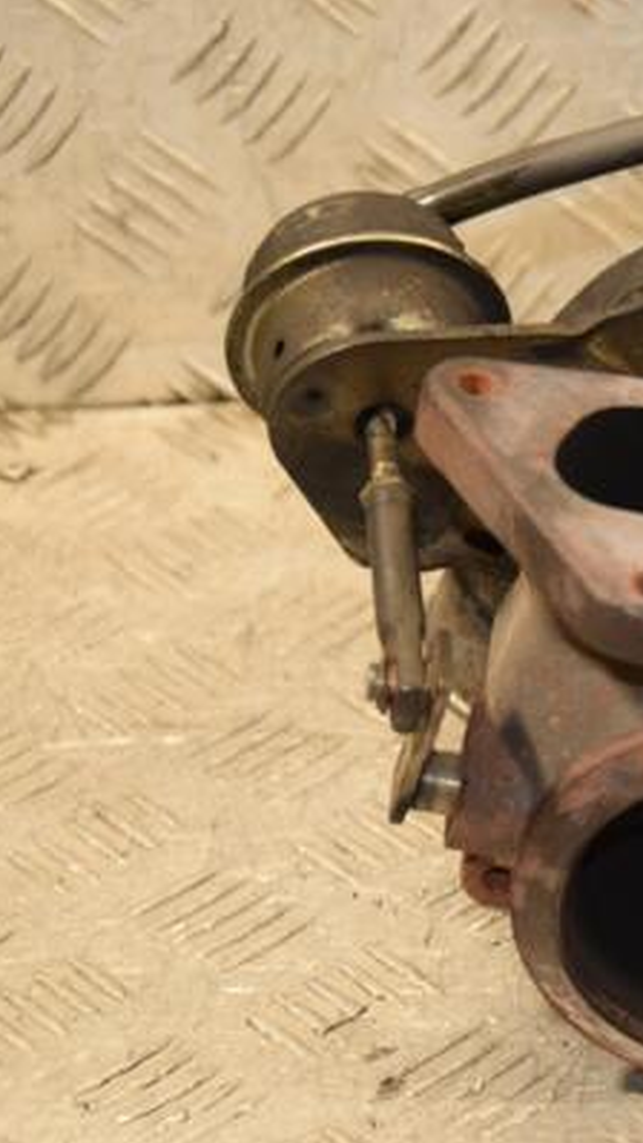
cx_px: 801
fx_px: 4454
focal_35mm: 147
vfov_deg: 14.6
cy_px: 572
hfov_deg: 8.2
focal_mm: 62
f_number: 5.3
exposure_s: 1/100
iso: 800
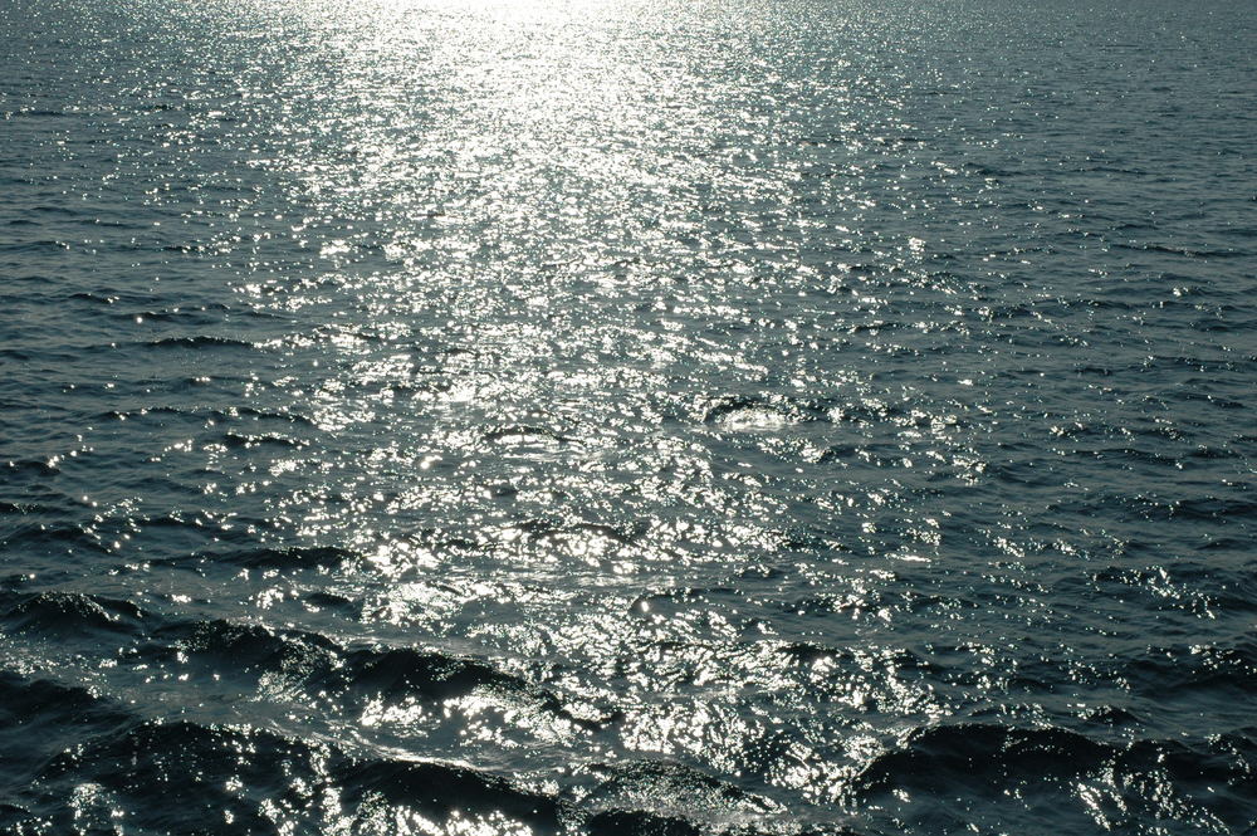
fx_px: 1989
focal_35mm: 57
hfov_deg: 35.1
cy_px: 418
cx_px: 628
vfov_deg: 23.7
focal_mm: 38
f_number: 16
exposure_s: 1/1000
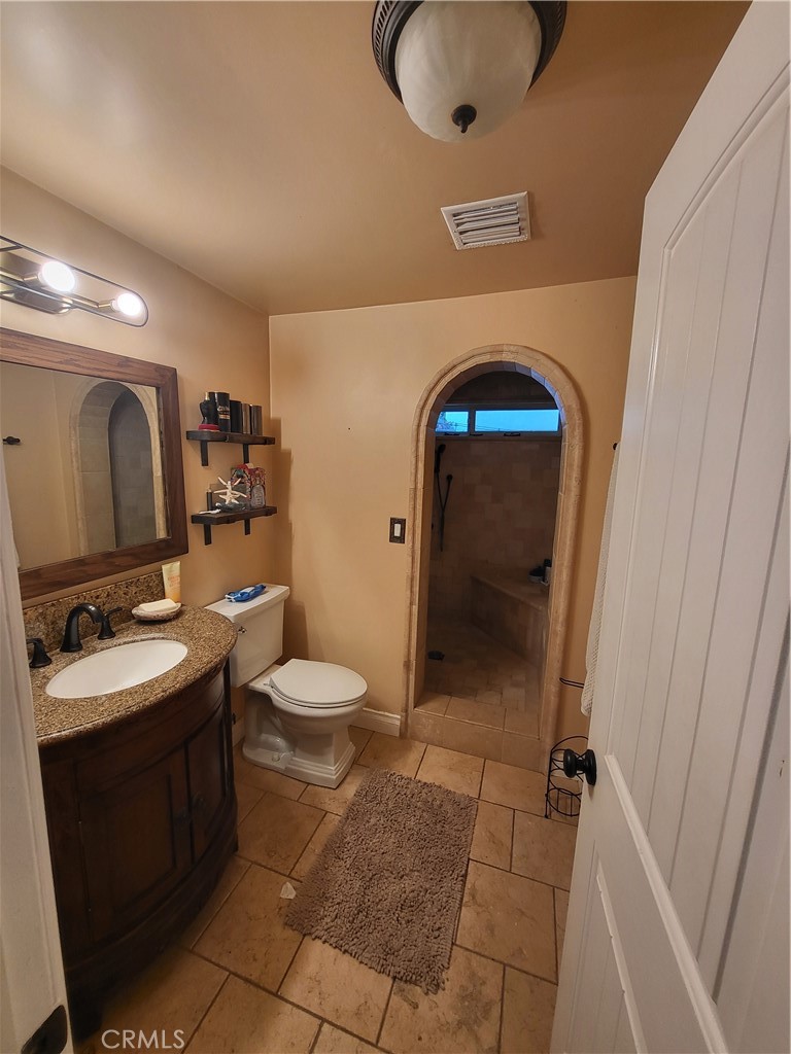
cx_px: 396
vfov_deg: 106.2
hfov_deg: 89.9
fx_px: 396
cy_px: 527
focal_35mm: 13
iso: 80
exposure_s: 1/60
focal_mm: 1.74
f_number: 2.2
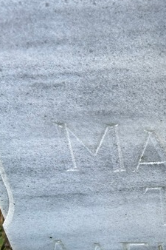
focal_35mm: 64
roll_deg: +2.4
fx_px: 443
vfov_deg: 31.2
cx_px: 250
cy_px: 164
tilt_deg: -40.4
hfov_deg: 18.7
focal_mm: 5.7
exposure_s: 1/155
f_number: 1.5
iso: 40
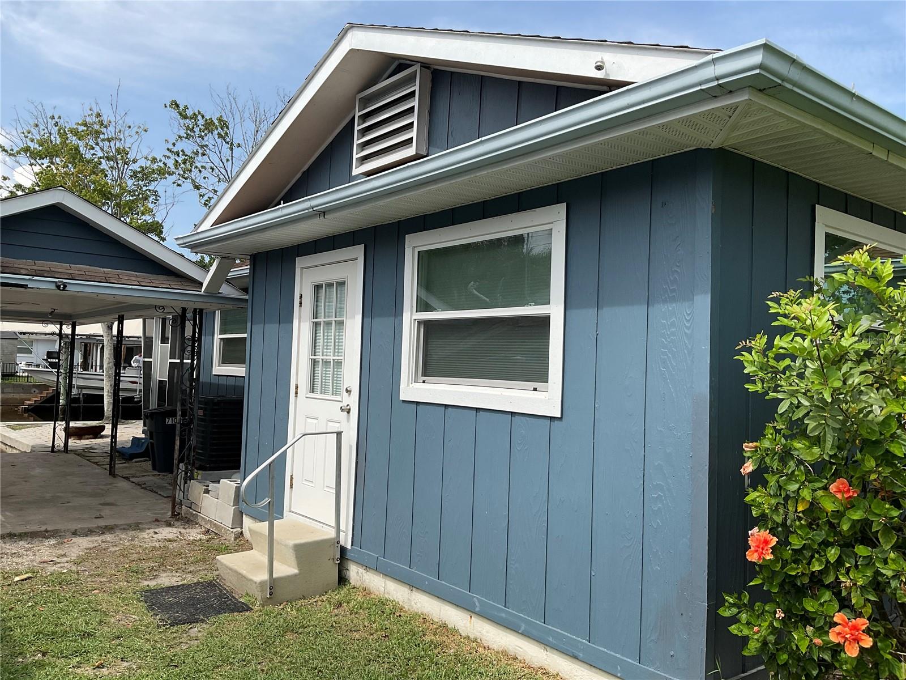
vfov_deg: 48.2
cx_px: 453
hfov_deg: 61.7
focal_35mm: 29
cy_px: 340
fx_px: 759
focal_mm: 3
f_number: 1.8
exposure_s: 1/1577
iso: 16
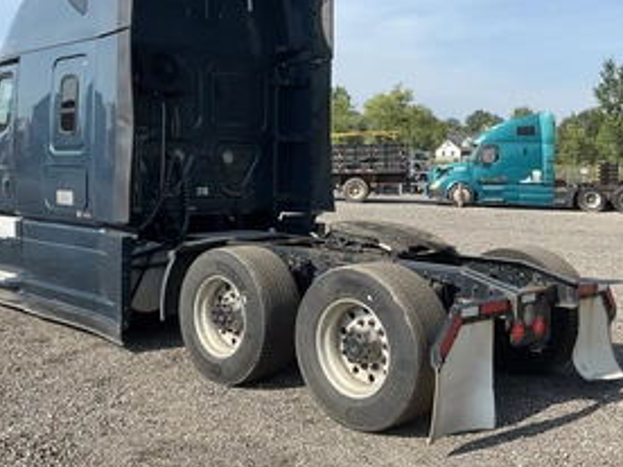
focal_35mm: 42
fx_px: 756
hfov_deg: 44.8
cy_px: 158
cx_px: 291
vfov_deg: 34.1
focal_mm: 3
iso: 25
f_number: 1.8
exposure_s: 1/1342
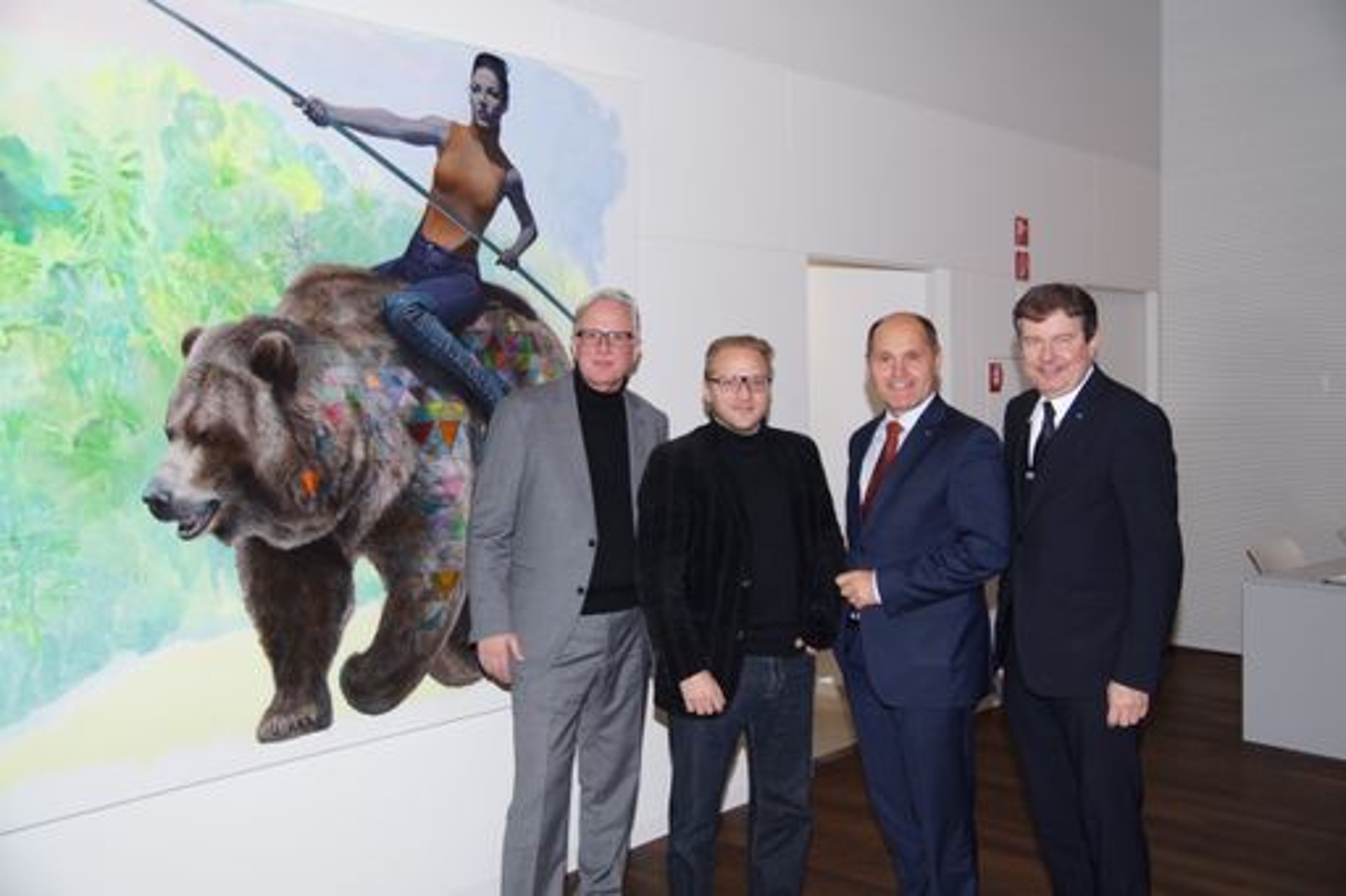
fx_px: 1233
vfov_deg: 39.9
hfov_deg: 57.2
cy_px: 448
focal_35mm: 33
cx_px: 673
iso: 250
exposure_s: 1/160
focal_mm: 22
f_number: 2.8
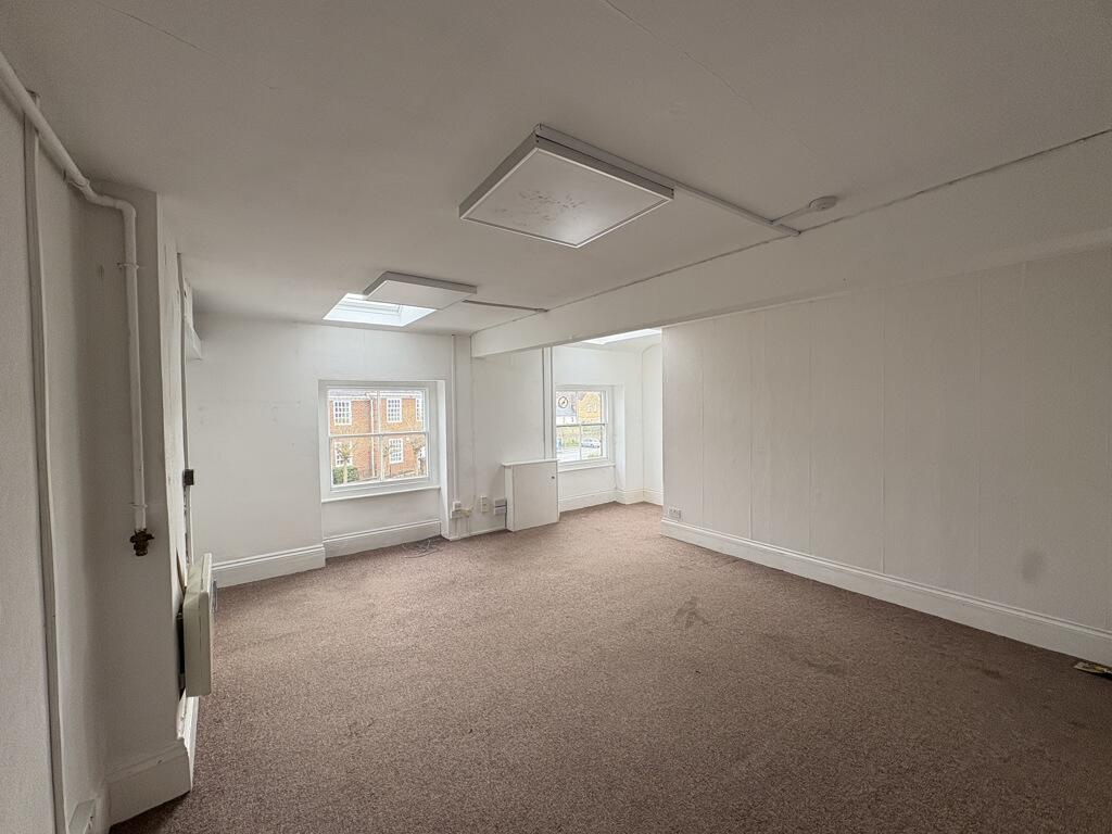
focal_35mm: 14
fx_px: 450
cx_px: 556
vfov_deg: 85.7
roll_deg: +1.3
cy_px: 417
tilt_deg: -1.6
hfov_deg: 102.1
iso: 80
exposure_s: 1/99
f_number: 2.2
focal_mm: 2.22
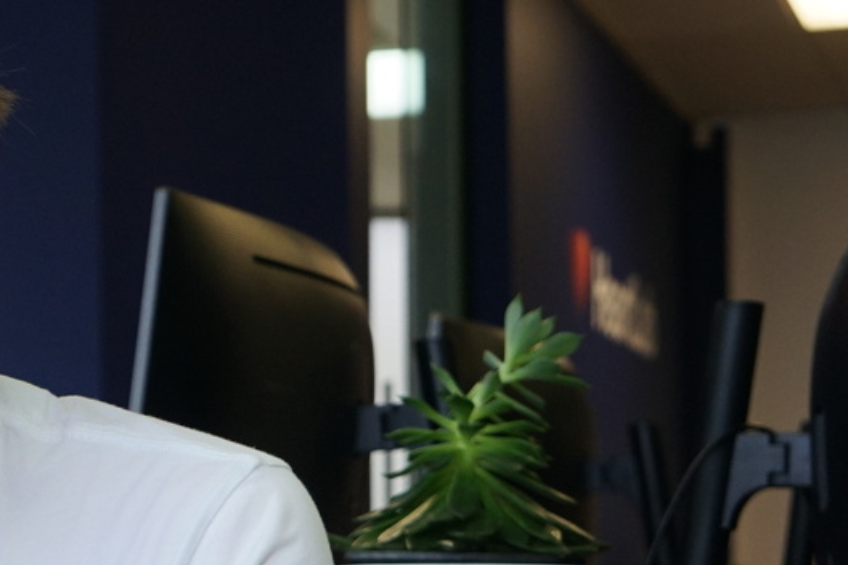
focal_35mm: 131
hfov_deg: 14.9
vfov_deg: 10.4
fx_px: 3086
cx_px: -255
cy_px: 562
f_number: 4
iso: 800
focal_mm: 36
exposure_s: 1/160
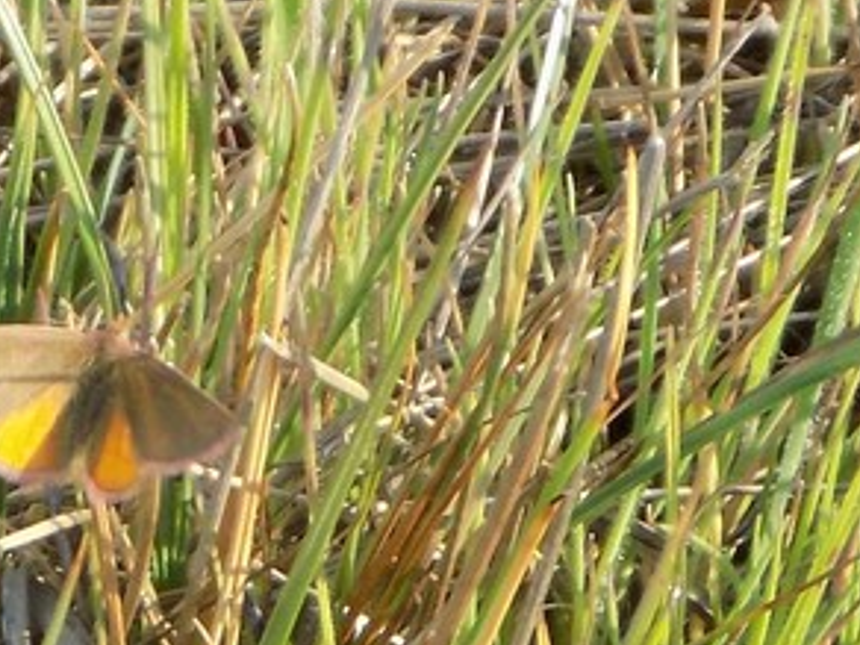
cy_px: 857
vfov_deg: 2.2
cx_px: 649
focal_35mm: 686
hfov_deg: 2.9
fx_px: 17043
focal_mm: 41.8
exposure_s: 1/125
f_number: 5.6
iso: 80
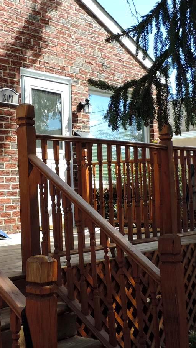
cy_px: 146
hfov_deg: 20.2
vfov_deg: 35.4
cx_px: 45
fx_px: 545
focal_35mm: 59
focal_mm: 4.3
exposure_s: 1/400
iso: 80
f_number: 3
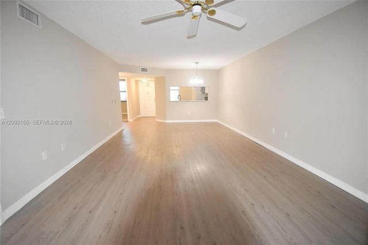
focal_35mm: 15
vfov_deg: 77.3
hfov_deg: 100.4
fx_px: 153
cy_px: 122
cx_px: 184
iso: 2800
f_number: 5.6
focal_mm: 10
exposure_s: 1/200
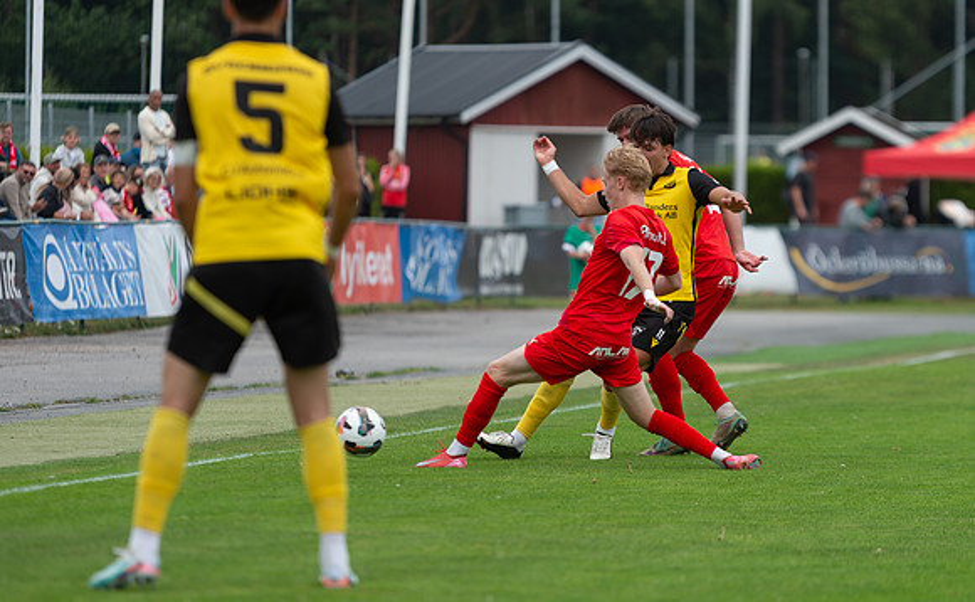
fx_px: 7355
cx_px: 604
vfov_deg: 4.7
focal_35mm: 278
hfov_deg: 7.6
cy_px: 276
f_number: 3.2
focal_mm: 200
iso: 200
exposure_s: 1/1250
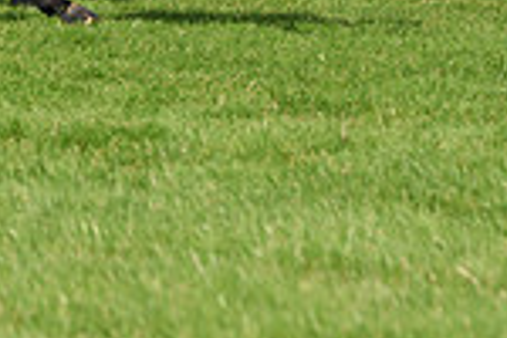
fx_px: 5985
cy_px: -306
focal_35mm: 425
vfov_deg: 3.2
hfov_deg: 4.8
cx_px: -84
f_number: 6.3
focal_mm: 110
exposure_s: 1/2000
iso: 400
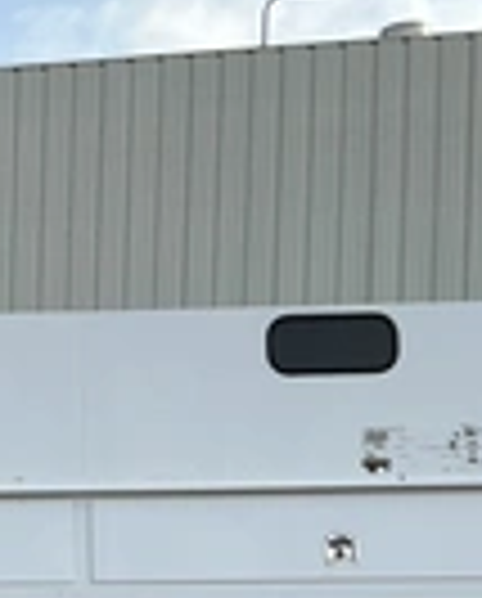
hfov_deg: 17.8
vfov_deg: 22.0
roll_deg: -0.7
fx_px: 1457
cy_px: 647
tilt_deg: -1.3
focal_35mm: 82
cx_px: -117
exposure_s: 1/1144
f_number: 1.8
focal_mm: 3
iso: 25
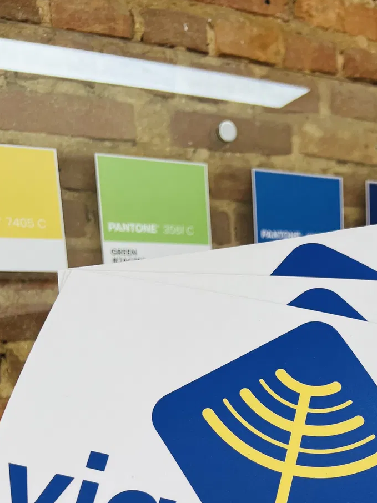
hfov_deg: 28.8
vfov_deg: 36.4
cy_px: 458
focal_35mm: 49
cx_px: 319
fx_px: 712
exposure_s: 1/120
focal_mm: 5.7
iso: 40
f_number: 1.5
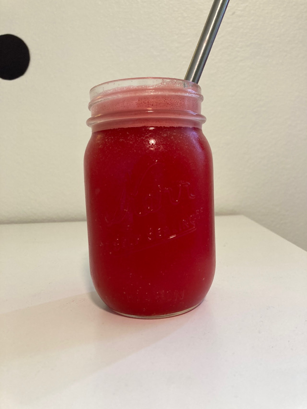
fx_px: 331
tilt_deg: -5.4
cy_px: 204
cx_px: 154
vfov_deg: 63.4
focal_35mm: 28
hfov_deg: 49.8
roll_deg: +3.4
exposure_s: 1/60
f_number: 1.8
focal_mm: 3.99
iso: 125
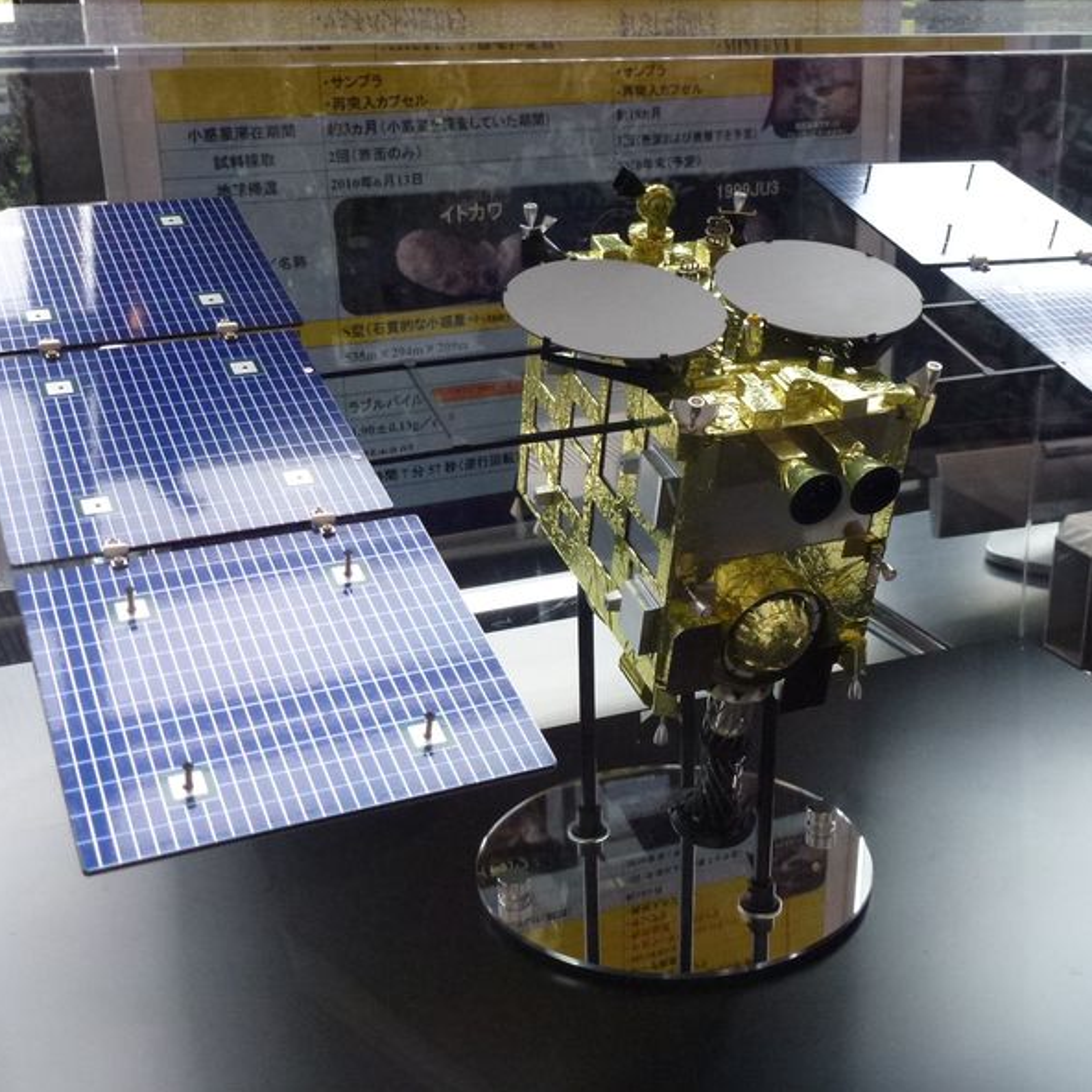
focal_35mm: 43
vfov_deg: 39.2
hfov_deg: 38.9
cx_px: 699
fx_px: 1535
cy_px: 544
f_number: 3.7
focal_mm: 6.4
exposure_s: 1/100
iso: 400
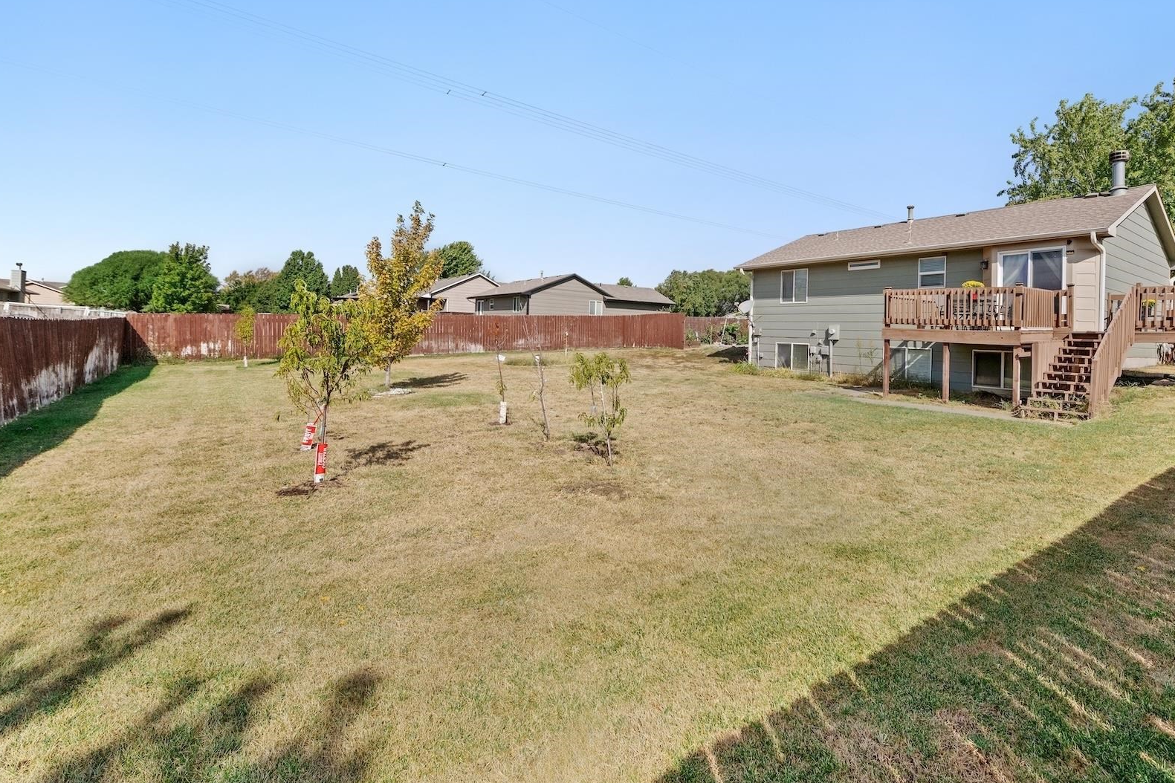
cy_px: 335
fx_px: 555
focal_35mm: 17
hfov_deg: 92.5
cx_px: 681
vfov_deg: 70.1
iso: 400
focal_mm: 14
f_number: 7.1
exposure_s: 1/1600
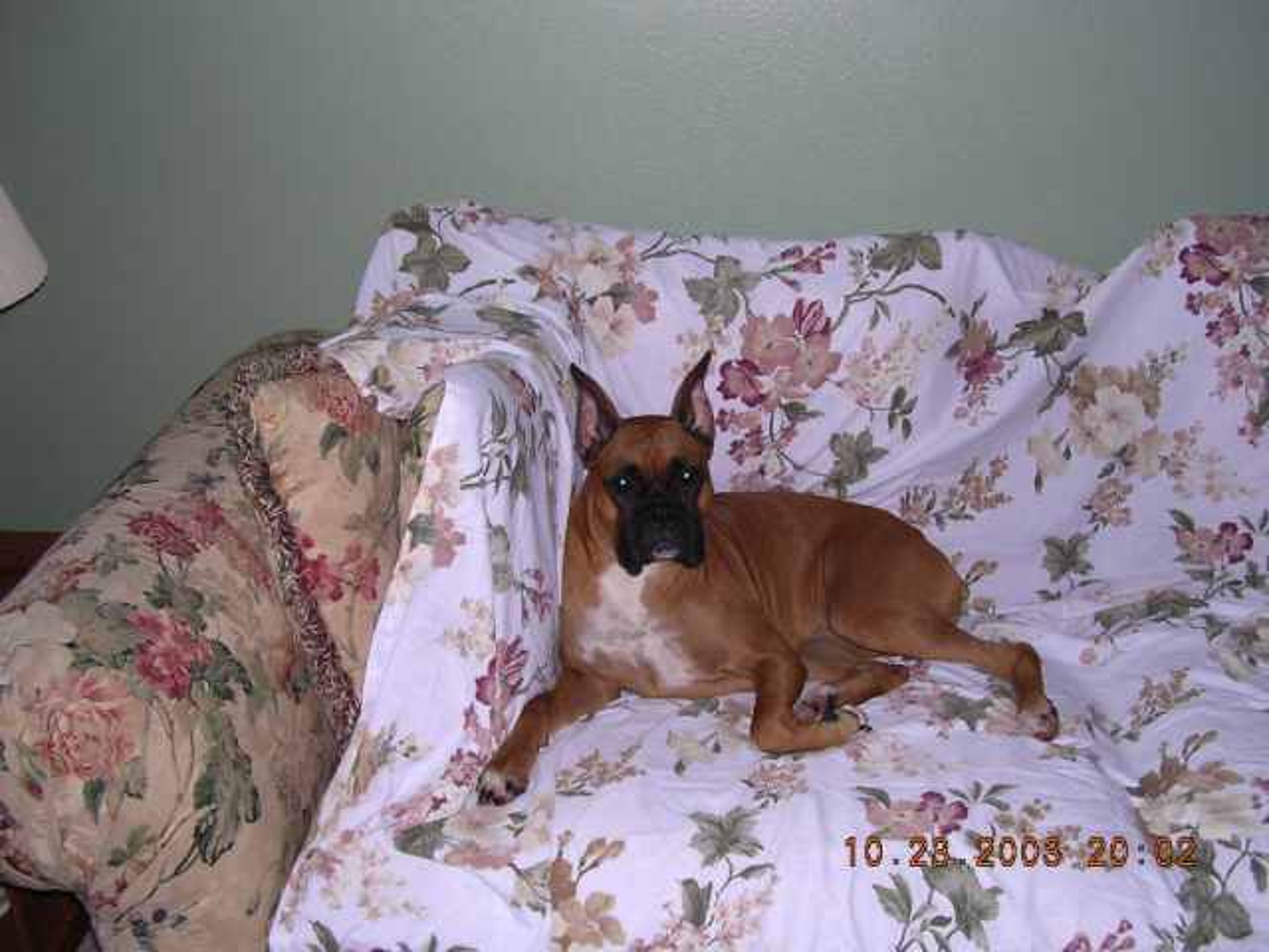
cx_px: 634
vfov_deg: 37.7
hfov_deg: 49.0
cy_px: 476
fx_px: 1393
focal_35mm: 38
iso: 100
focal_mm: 5.8
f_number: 2.8
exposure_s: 1/60.1
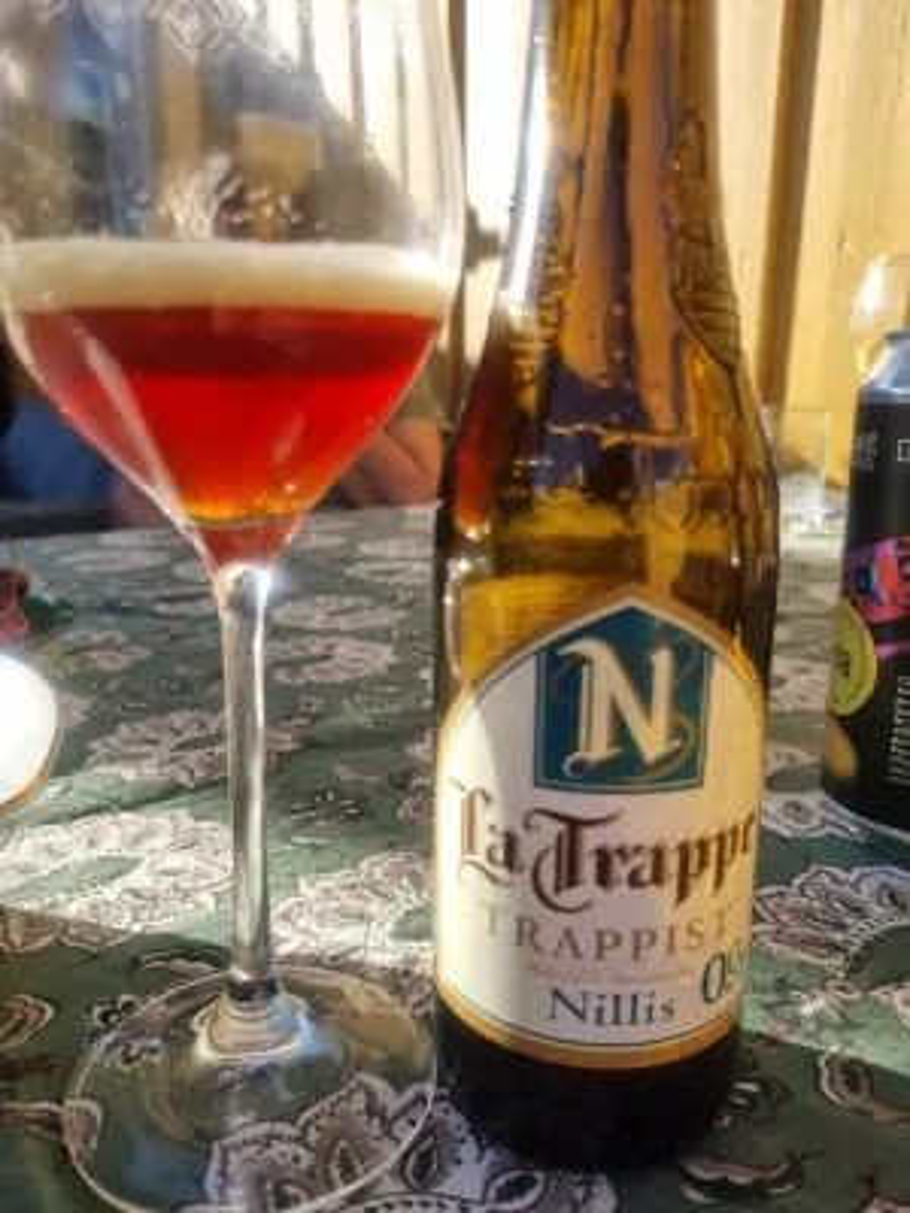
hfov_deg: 53.1
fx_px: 911
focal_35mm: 26
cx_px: 455
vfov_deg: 67.3
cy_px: 606
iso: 50
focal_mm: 5.4
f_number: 1.8
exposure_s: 1/1104
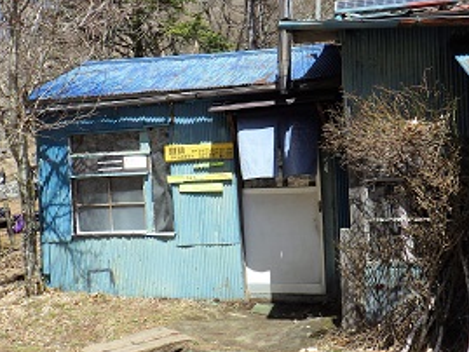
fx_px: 651
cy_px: 160
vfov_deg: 30.3
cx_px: 210
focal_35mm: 48
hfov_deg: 39.6
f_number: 4.2
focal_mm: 5
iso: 125
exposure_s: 1/640
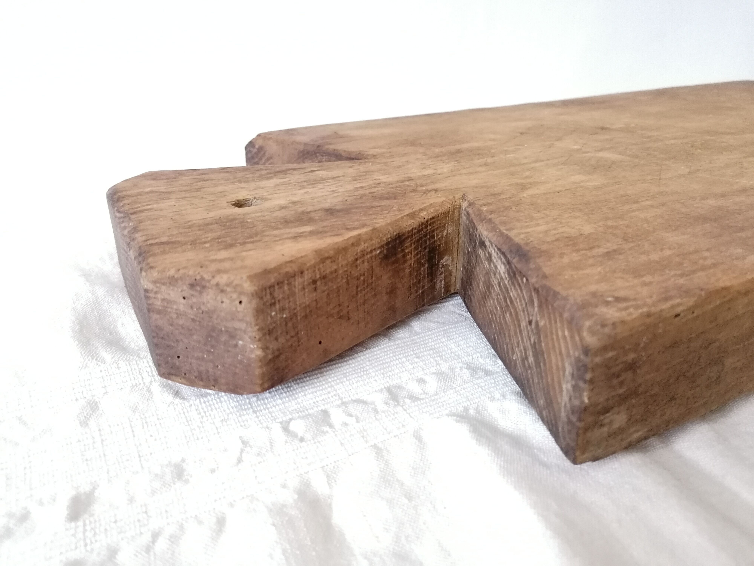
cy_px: 283
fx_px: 588
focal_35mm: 27
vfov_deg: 51.4
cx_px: 377
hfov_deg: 65.3
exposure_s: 1/17.1
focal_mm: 4.75
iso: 1250
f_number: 1.8
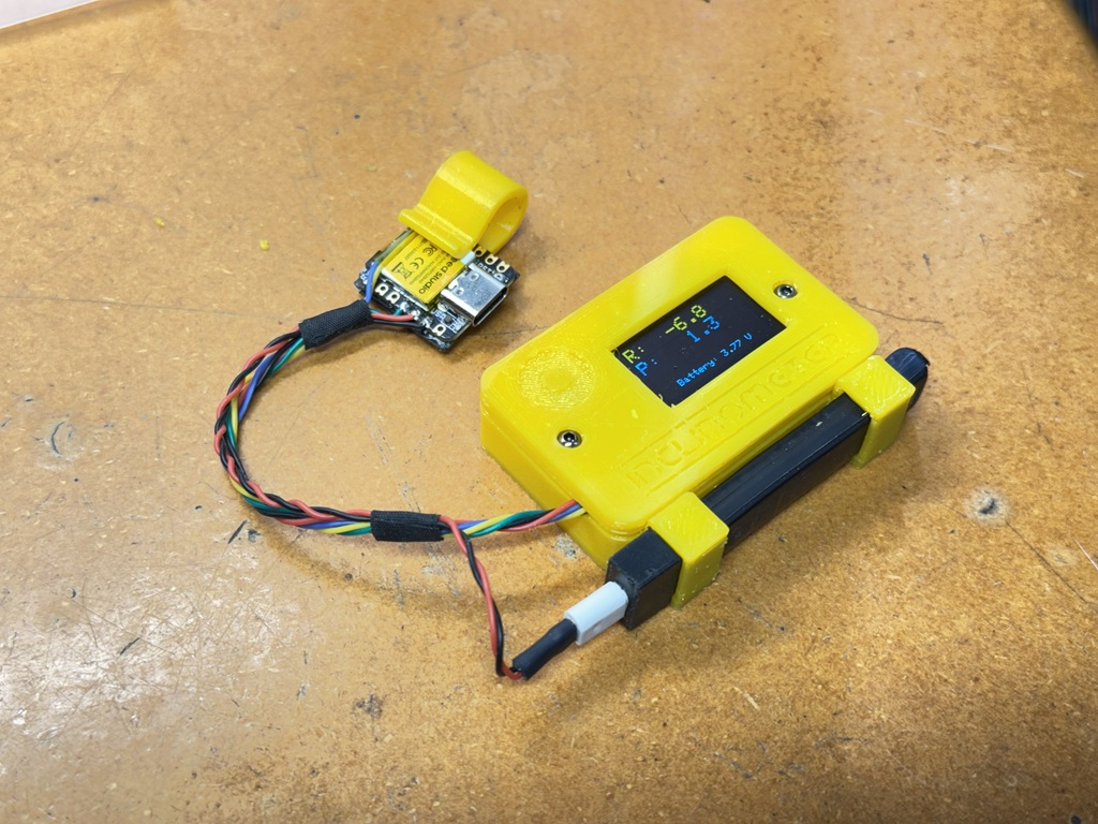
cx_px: 549
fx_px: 1523
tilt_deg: -54.9
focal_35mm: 48
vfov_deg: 30.3
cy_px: 412
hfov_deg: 39.7
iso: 50
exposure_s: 1/60
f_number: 1.78
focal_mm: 6.76
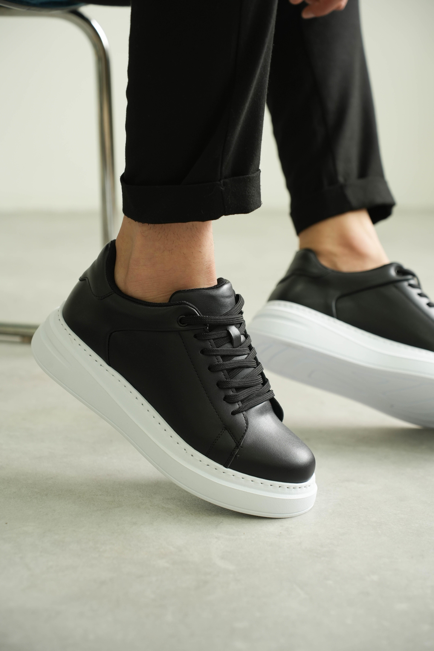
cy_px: 326
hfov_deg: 20.3
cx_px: 217
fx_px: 1211
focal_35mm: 67
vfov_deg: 30.1
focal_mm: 67
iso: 500
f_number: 4
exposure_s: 1/200
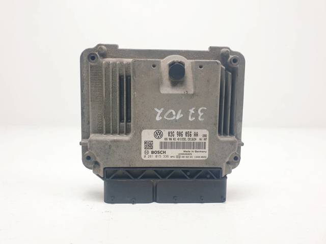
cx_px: 163
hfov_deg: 67.3
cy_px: 122
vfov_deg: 53.0
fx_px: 245
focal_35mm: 26
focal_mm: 4.3
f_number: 2.4
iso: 50
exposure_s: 1/227
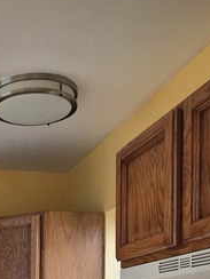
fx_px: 510
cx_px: -22
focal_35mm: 63
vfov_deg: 27.7
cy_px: 318
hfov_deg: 22.0
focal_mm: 5.4
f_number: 1.8
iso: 400
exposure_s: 1/120
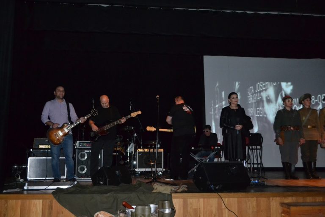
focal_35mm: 33
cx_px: 162
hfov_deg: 57.2
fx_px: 298
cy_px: 108
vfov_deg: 40.0
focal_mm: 22
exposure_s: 1/60
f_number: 4
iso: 3200
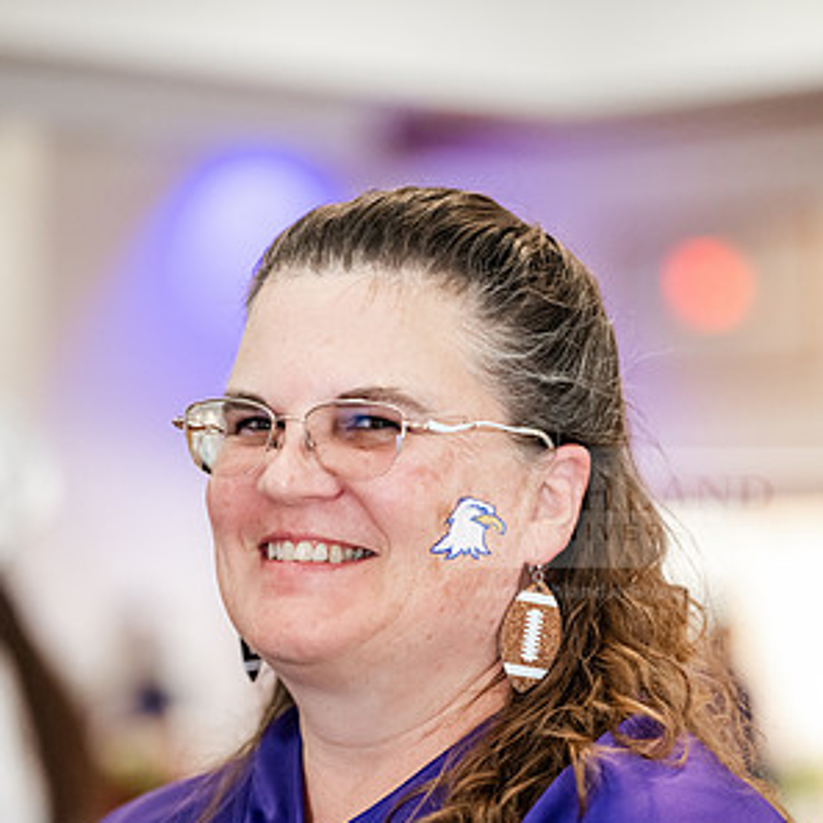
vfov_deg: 10.8
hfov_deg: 10.9
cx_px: 410
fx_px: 4331
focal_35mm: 161
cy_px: 621
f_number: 3.2
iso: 5000
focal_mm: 125
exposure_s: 1/200
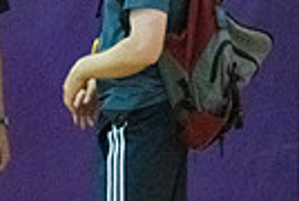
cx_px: -245
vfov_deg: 1.9
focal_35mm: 712
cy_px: 224
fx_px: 5927
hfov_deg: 2.9
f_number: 4.5
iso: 6400
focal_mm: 165
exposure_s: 1/640
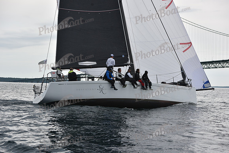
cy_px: 76
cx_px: 114
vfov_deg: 19.5
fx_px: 445
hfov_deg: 28.8
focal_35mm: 70
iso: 250
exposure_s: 1/800
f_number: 5.6
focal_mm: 70
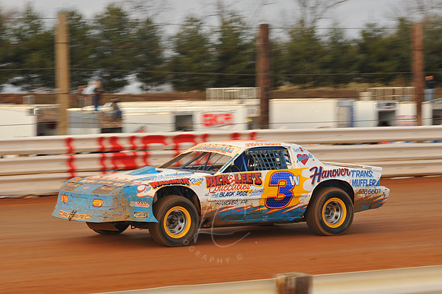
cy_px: 147
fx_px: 1374
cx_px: 221
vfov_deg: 12.2
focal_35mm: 112
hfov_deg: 18.3
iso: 400
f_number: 8
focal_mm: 112
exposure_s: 1/320
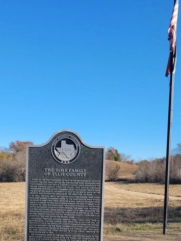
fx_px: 307
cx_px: 60
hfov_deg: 32.6
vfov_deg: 41.0
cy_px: 195
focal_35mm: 44
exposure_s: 1/1453
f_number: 1.8
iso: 40
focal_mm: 5.4
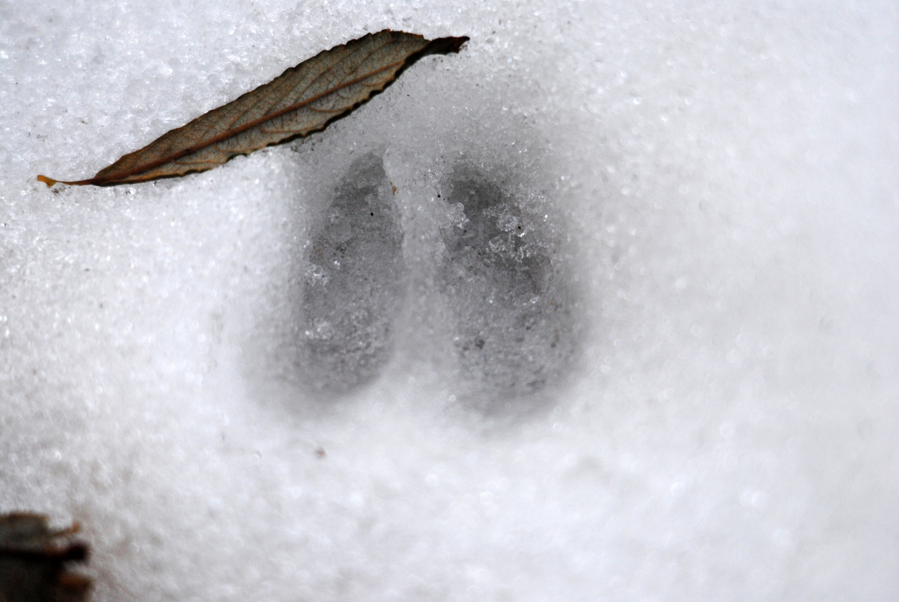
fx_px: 18752
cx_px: 450
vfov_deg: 1.8
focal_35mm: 750
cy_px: 301
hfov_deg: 2.7
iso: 450
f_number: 6.3
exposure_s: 1/500
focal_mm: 500
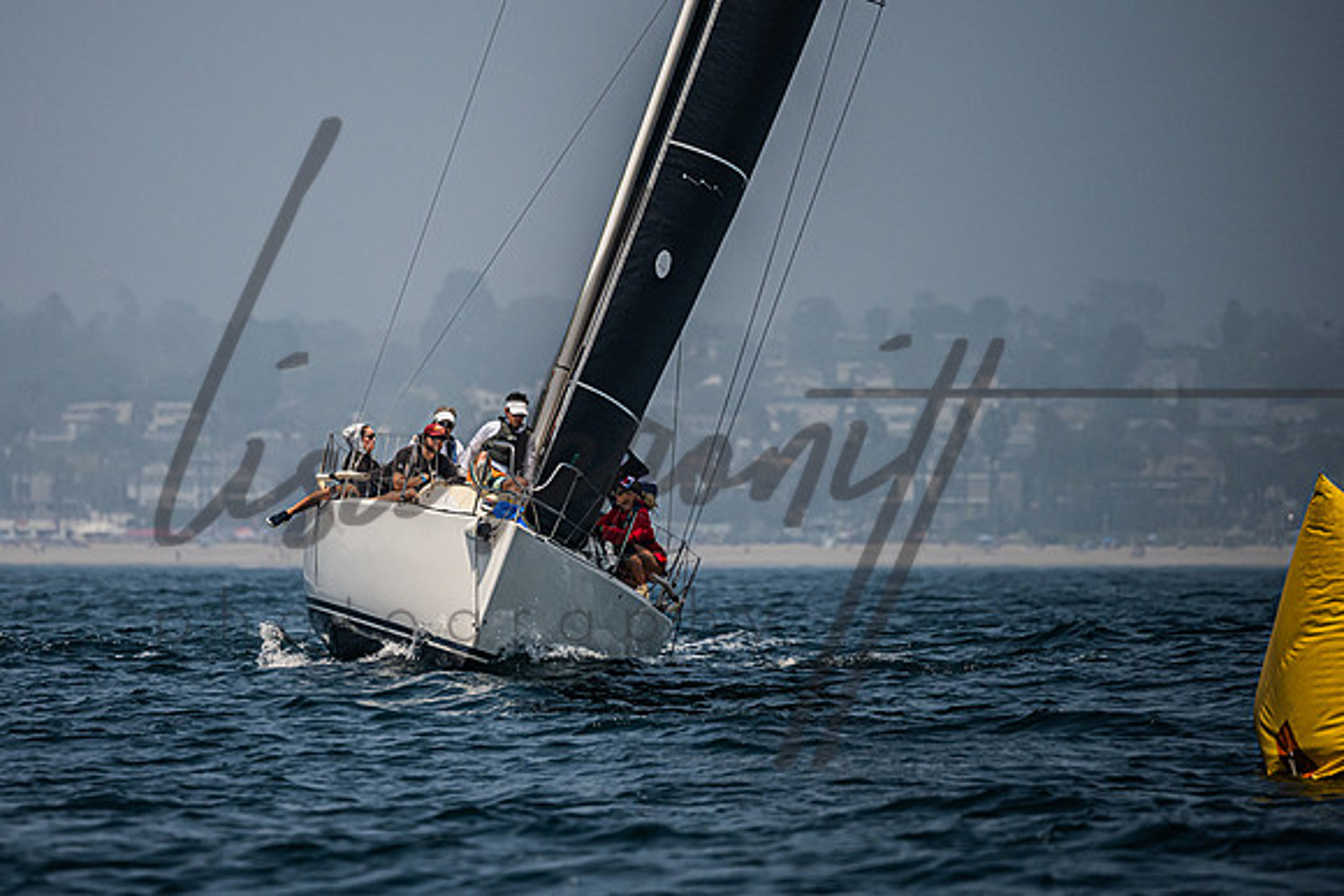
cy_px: 351
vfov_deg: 2.5
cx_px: 445
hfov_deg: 3.8
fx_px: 20249
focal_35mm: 542
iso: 400
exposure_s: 1/5000
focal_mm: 400
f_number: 5.6
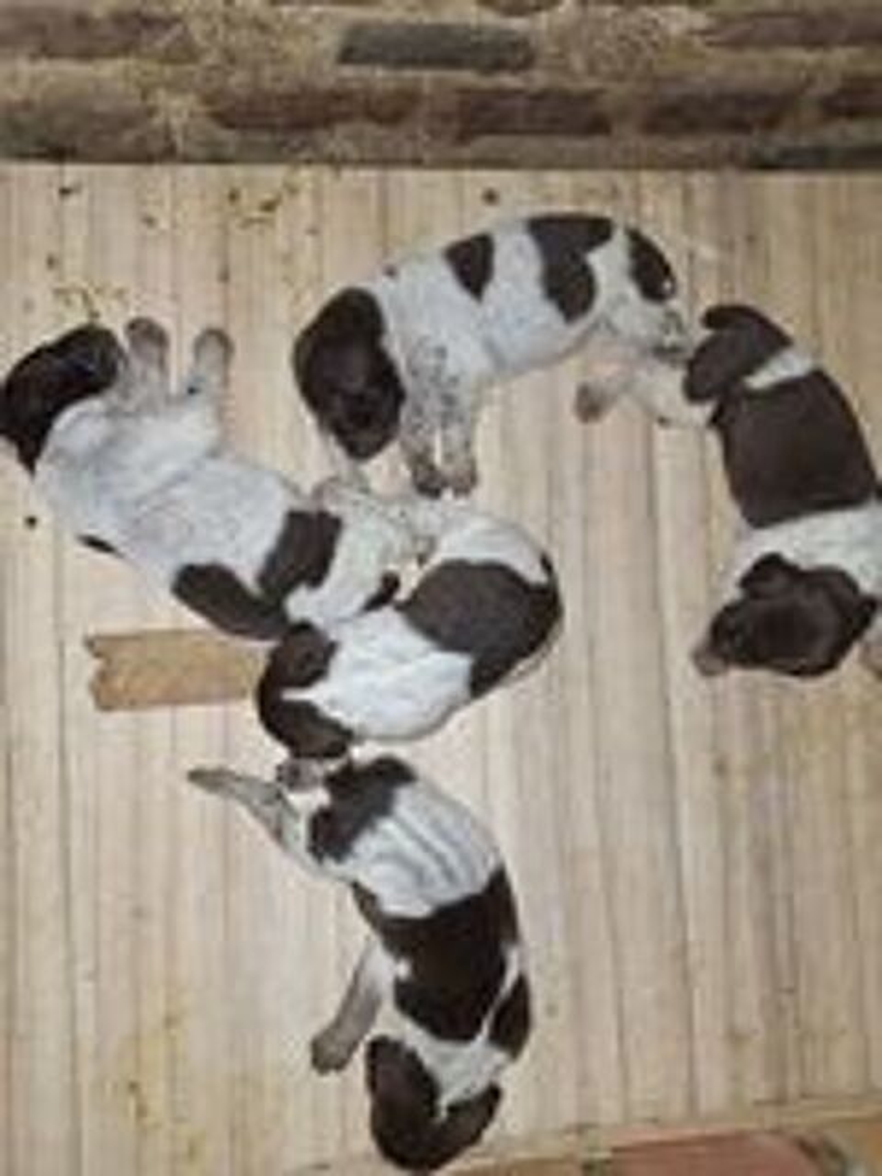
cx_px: 441
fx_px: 781
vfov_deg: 73.9
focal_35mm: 23
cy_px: 588
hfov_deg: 58.9
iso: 125
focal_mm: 5.54
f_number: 1.8
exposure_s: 1/50
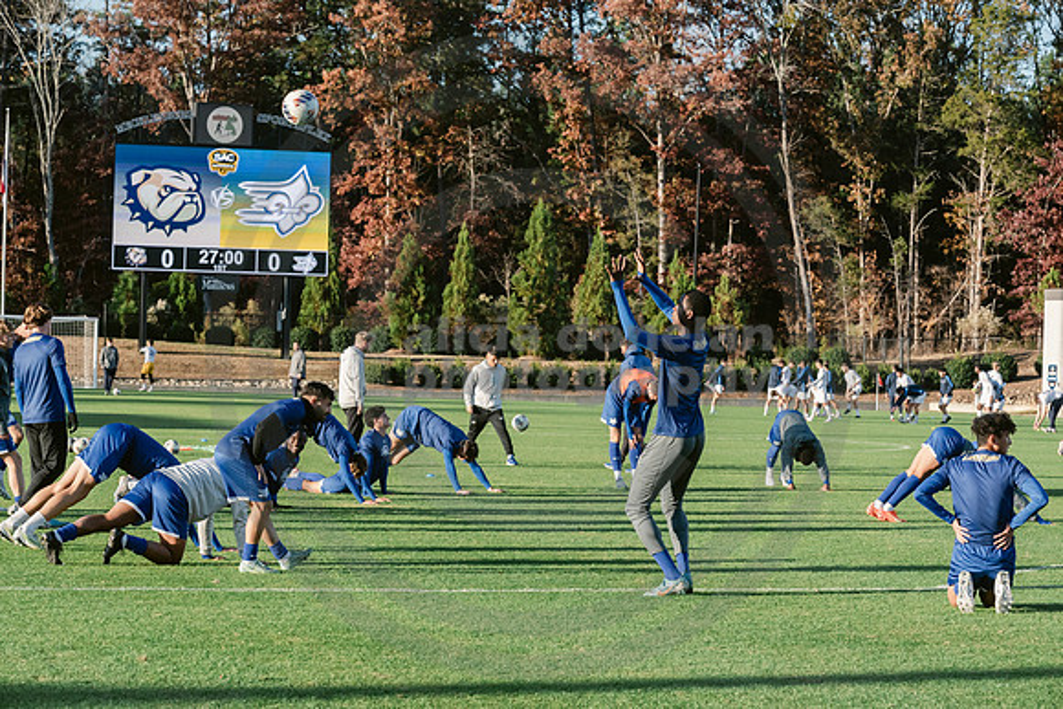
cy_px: 354
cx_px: 532
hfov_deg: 19.5
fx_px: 3101
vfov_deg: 13.0
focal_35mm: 105
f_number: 8
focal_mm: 105
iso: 1250
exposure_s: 1/1600
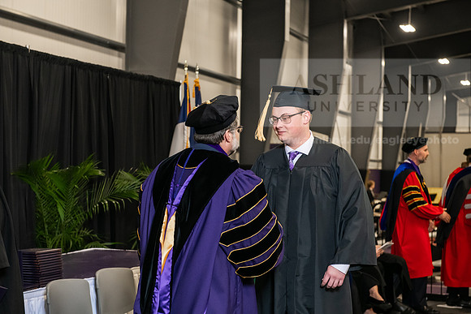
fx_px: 864
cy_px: 157
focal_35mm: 66
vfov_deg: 20.6
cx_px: 236
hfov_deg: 30.5
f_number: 5
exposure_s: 1/200
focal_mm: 66
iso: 2500
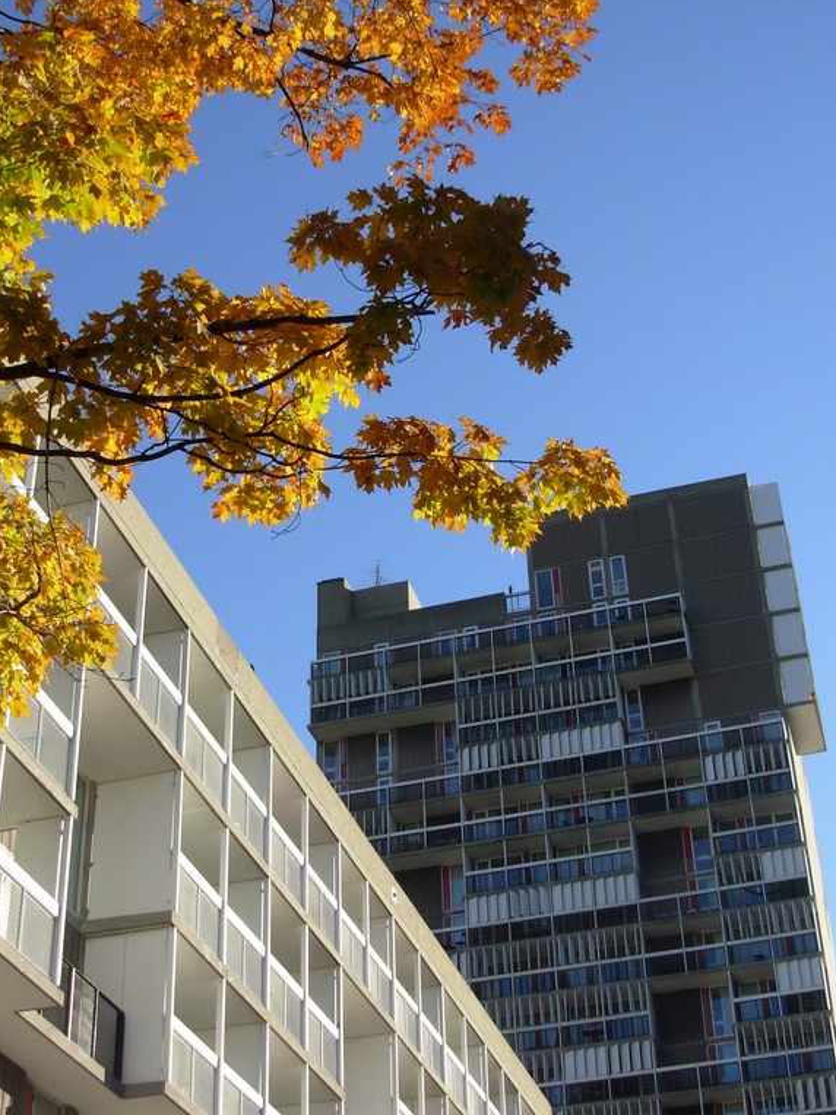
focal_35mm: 59
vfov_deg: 32.7
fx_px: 1900
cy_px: 583
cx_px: 335
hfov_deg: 24.8
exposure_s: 1/813
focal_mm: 7.5
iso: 50
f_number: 3.1
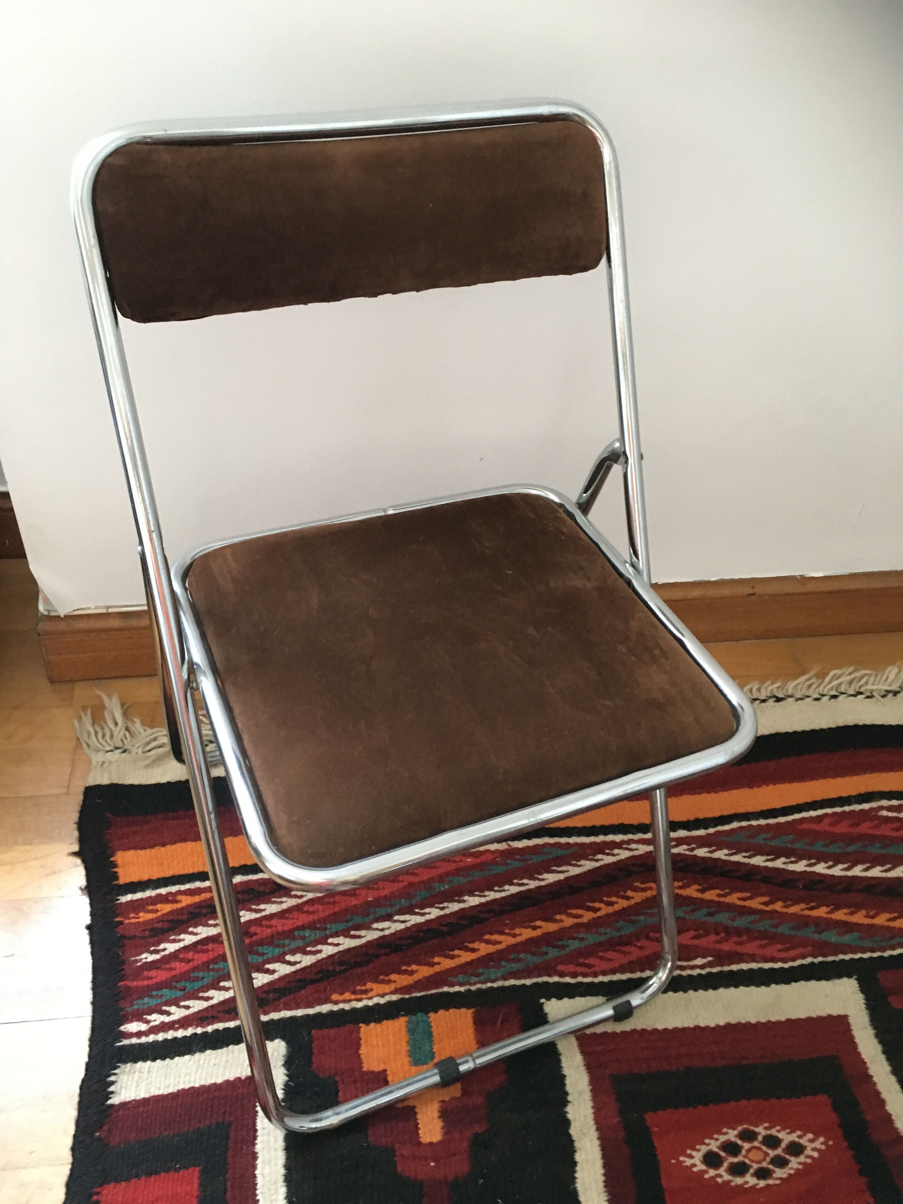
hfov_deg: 48.2
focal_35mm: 29
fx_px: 1009
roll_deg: -4.7
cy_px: 602
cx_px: 452
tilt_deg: -42.1
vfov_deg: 61.7
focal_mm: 4.15
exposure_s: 1/17
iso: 400
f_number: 2.2
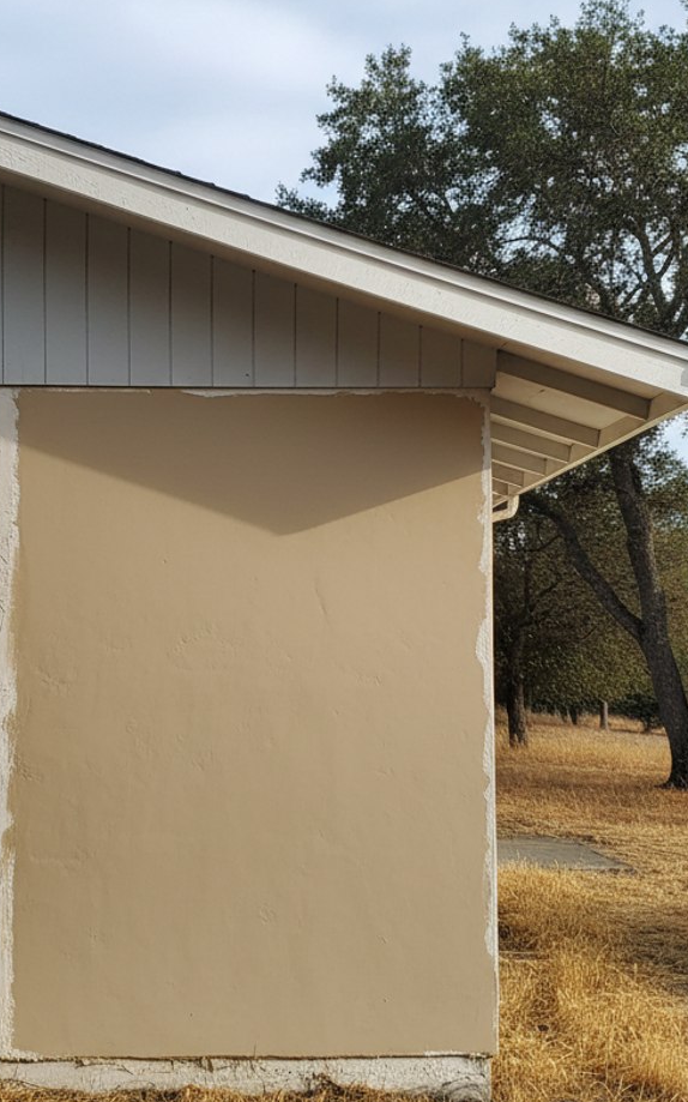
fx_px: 1081
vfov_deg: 54.0
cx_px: 291
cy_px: 513
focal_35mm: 36
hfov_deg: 35.2
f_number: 1.5
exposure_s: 1/392
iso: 1171
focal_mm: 5.7
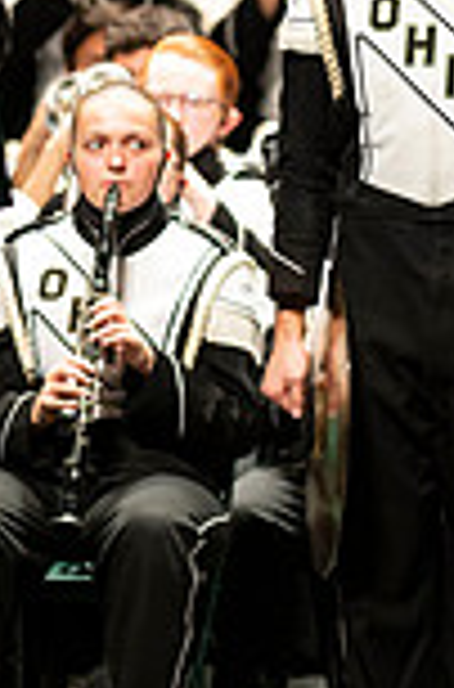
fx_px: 16855
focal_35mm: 885
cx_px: 407
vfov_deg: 2.3
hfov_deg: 1.5
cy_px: -148
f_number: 2.8
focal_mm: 300
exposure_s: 1/500
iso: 3200
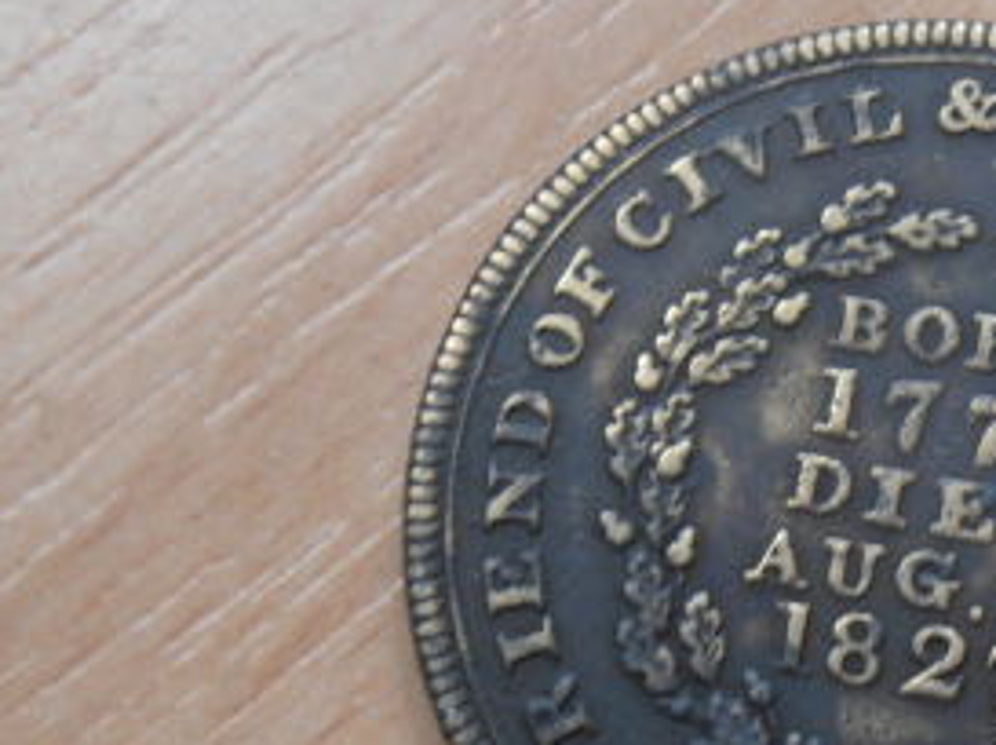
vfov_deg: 15.4
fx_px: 2730
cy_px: 597
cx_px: 956
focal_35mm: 95
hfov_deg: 20.1
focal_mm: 6.61
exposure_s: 1/4
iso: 125
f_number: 3.9
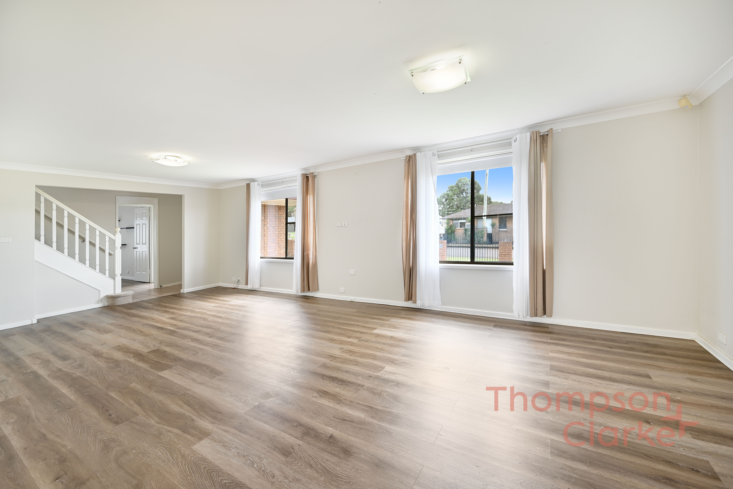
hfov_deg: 104.2
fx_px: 285
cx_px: 366
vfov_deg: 81.3
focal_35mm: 14
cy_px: 244
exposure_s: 1/4
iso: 100
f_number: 7.1
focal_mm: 14
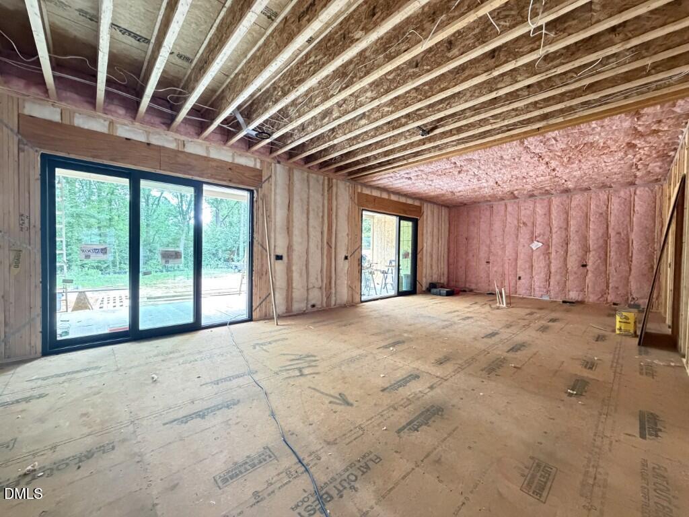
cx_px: 344
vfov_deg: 85.7
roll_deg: -0.2
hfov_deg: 102.1
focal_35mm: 14
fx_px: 279
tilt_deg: -1.2
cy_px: 258
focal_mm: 2.22
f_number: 2.2
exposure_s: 1/60
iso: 800
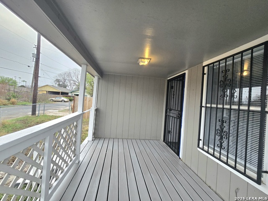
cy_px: 100
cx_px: 134
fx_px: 101
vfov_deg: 89.9
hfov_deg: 106.2
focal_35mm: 13
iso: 50
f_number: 2.2
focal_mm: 2.2
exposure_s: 1/227
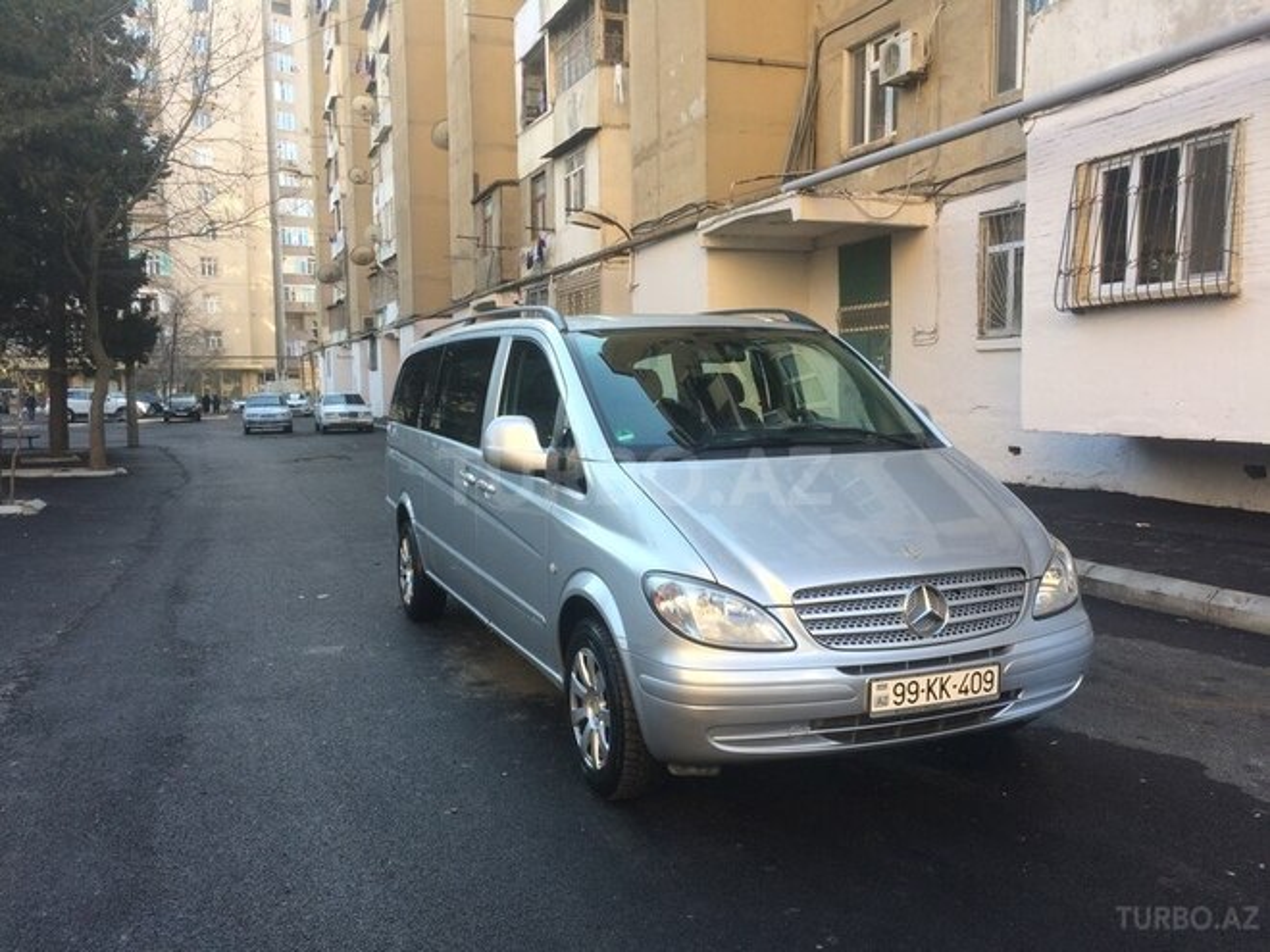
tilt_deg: -5.9
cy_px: 476
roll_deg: +1.8
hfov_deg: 61.7
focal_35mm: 29
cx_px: 635
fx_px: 1064
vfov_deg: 48.2
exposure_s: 1/202
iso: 32
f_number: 2.2
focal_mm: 4.15
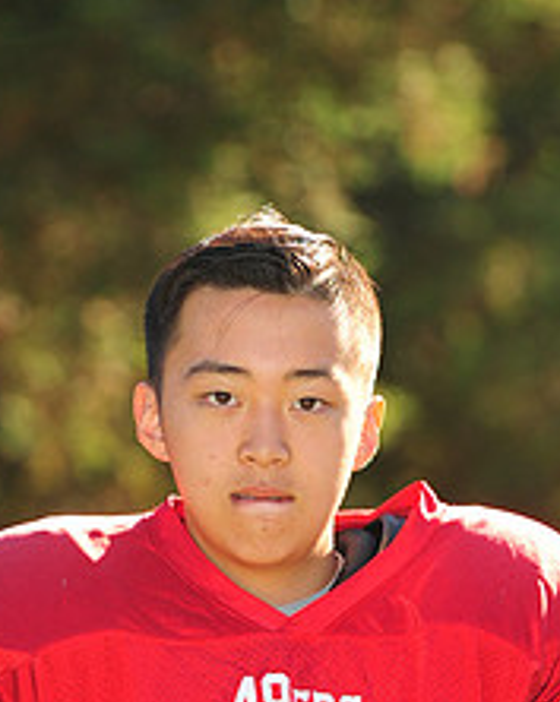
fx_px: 8657
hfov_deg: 3.7
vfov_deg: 4.6
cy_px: 889
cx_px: 259
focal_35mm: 417
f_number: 4.5
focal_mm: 170
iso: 200
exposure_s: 1/320
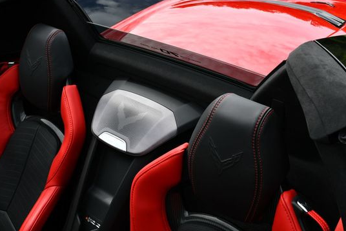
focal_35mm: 43
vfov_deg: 31.2
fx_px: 413
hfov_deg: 45.2
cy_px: 111
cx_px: 140
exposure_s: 1/250
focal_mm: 18
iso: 100
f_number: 8
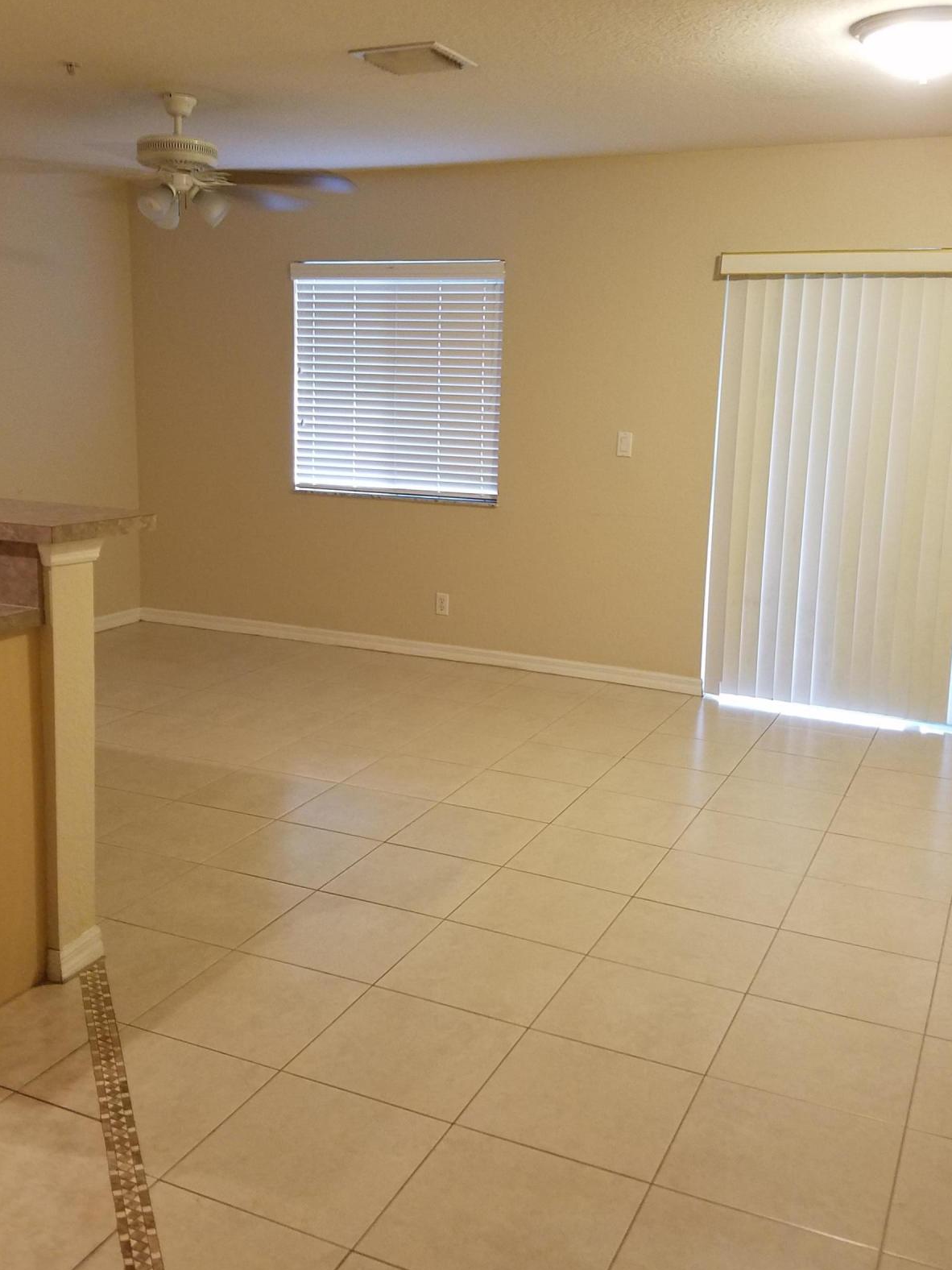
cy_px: 583
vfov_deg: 55.3
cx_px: 486
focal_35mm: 33
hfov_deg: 42.9
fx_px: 1210
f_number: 1.7
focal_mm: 4.2
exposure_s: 1/24
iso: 160
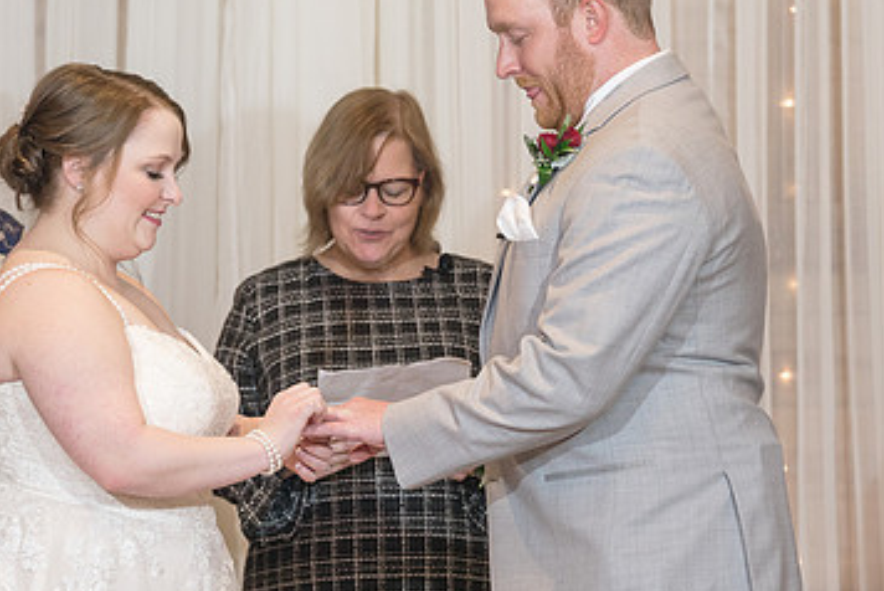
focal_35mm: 263
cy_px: 290
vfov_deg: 5.2
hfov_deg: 7.8
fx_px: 6463
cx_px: 398
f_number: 4
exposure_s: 1/200
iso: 2000
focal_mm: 152
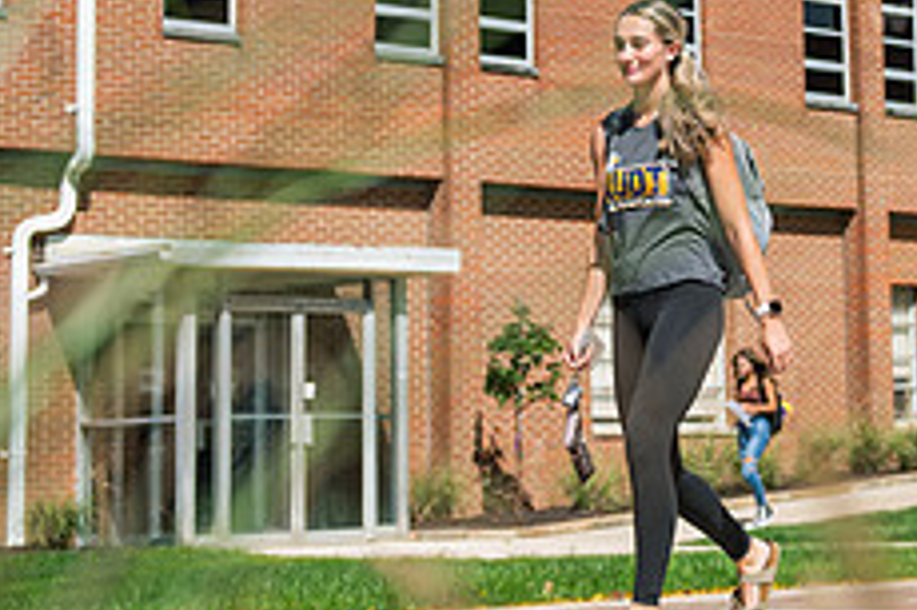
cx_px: 686
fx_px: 2444
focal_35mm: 96
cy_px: 98
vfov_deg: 14.1
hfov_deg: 21.1
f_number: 3.2
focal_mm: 38
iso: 64
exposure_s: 1/1000
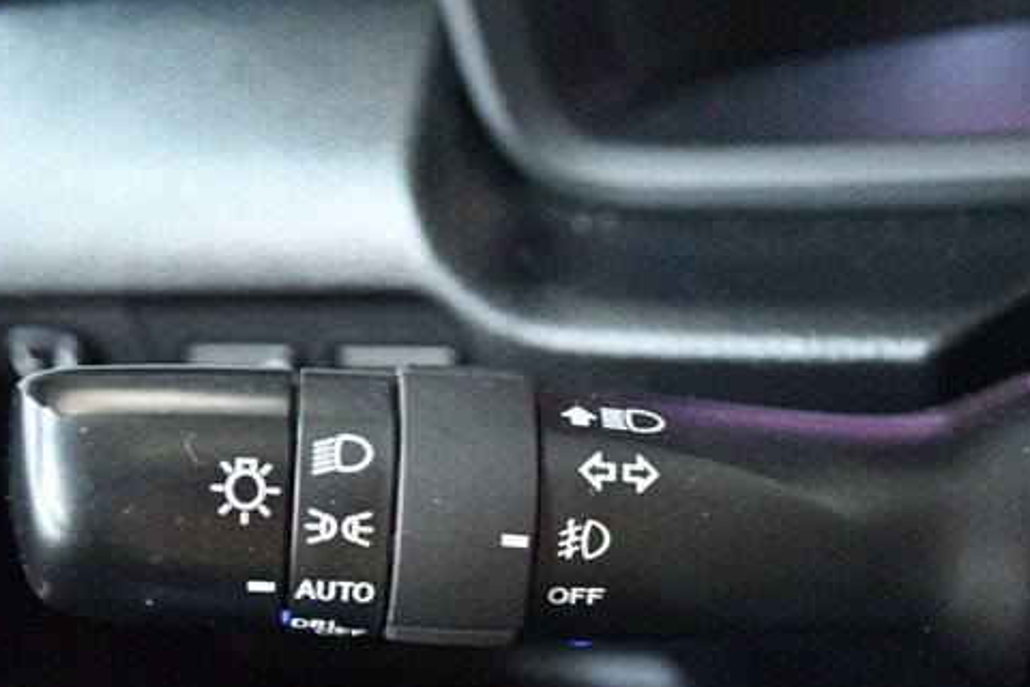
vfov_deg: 22.5
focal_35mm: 60
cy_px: 455
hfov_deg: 33.4
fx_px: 1717
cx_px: 558
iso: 12800
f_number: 4.5
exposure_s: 1/8
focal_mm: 30
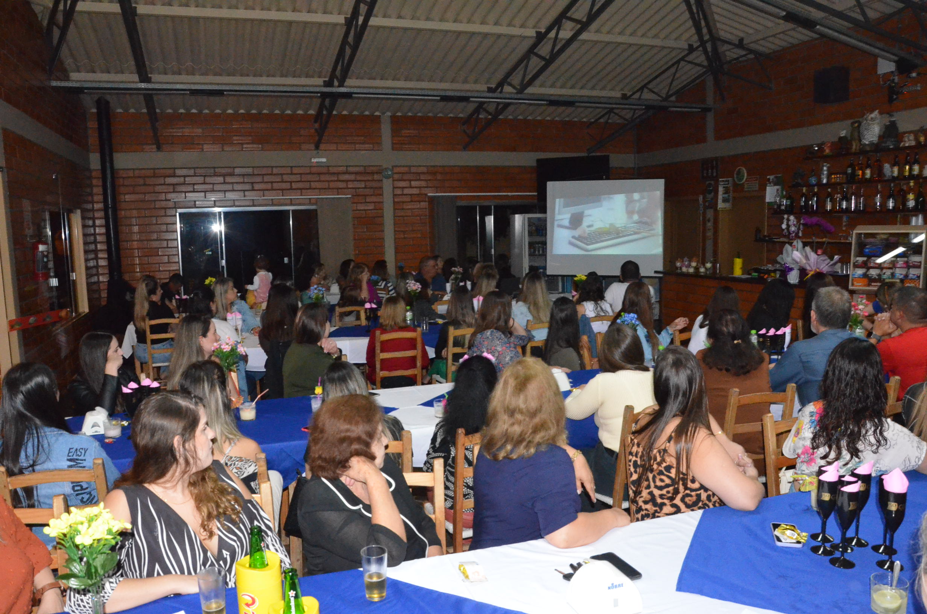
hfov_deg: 67.5
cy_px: 307
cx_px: 464
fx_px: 694
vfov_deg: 47.7
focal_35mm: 27
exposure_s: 1/60
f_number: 8
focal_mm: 18
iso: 6400
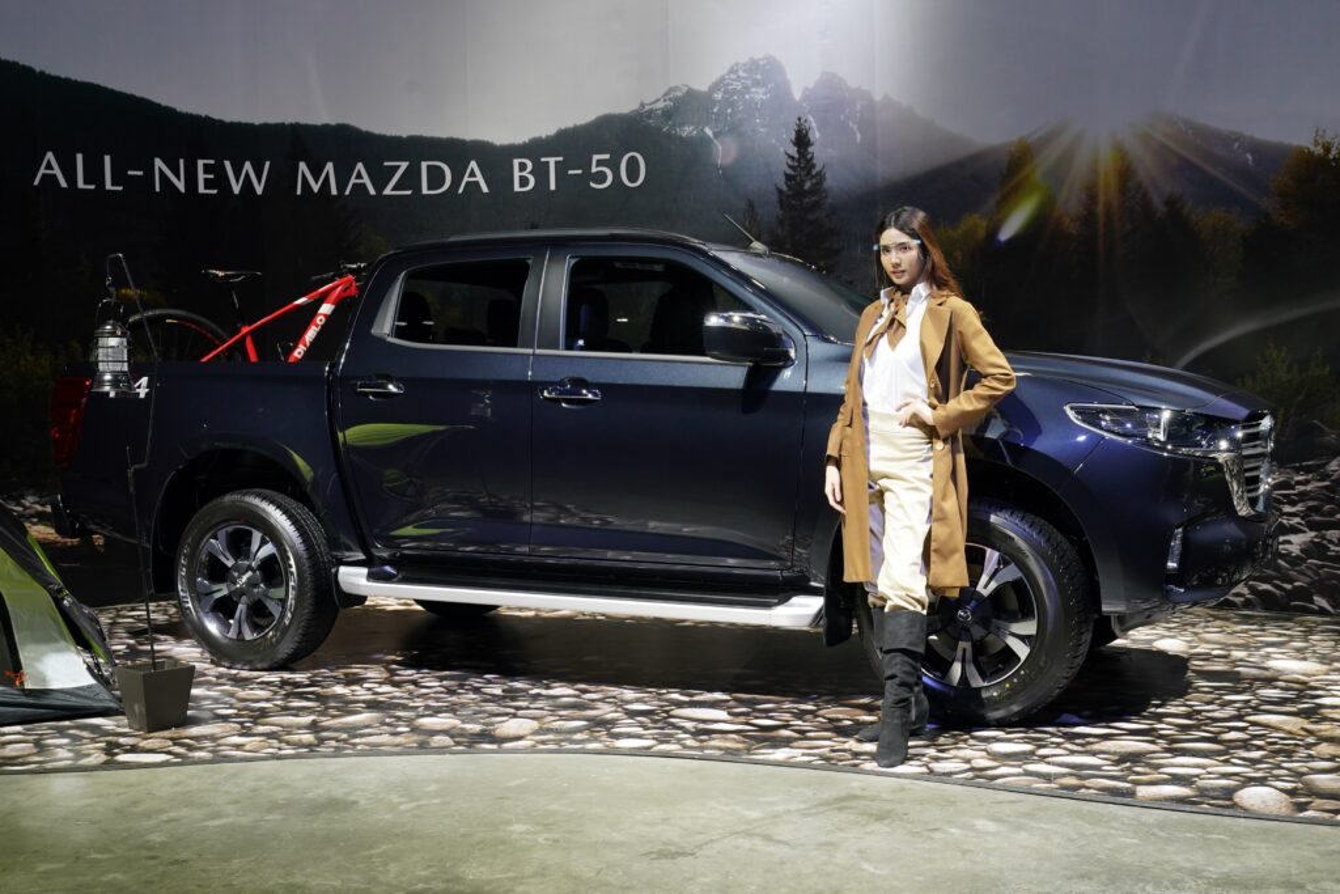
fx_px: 1489
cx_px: 670
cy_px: 447
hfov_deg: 48.5
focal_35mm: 40
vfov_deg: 33.4
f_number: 8
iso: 1600
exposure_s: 1/60
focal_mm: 40
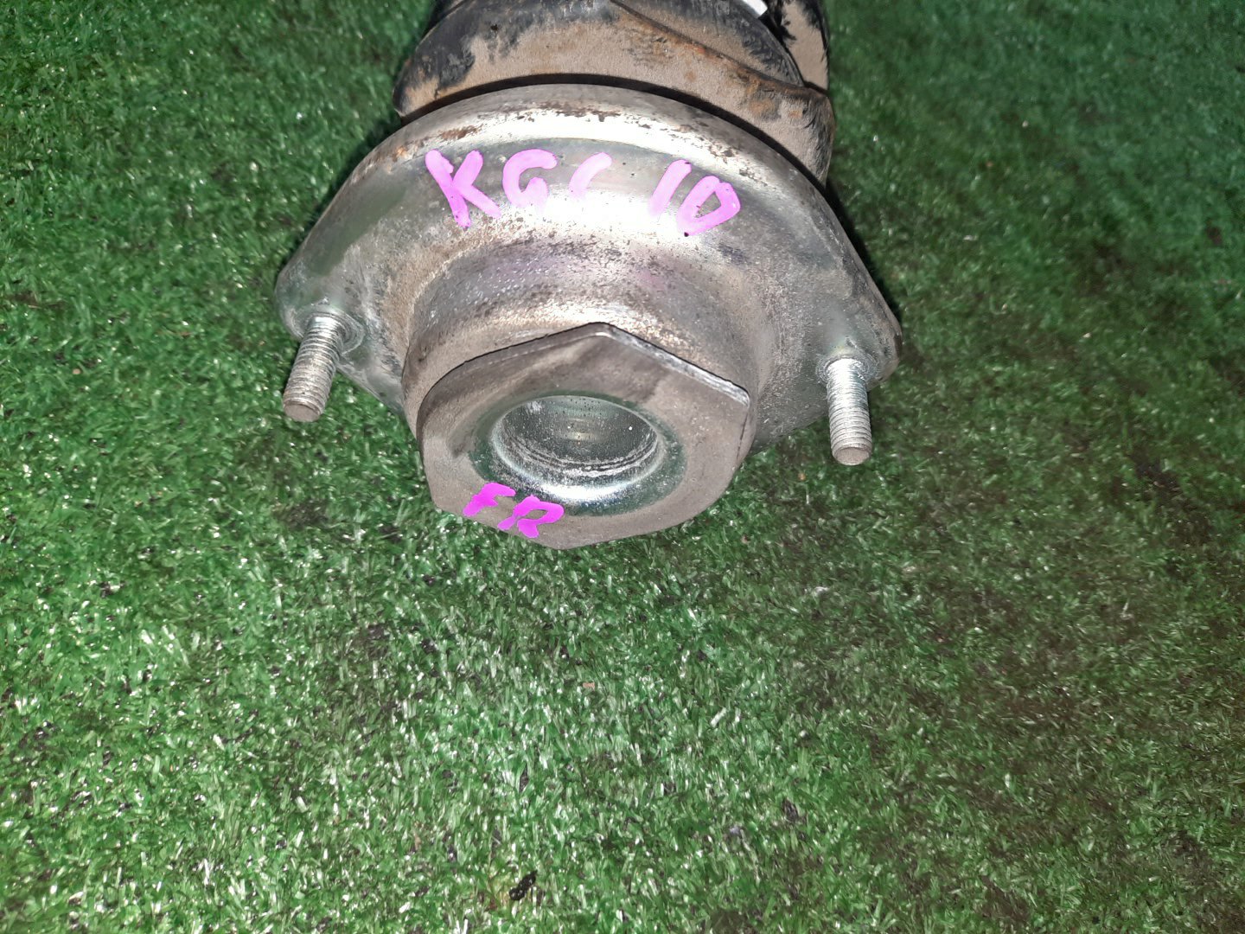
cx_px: 622
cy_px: 467
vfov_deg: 54.9
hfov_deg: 69.4
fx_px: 899
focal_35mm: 25
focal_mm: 4.6
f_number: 2
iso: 347
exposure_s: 1/25
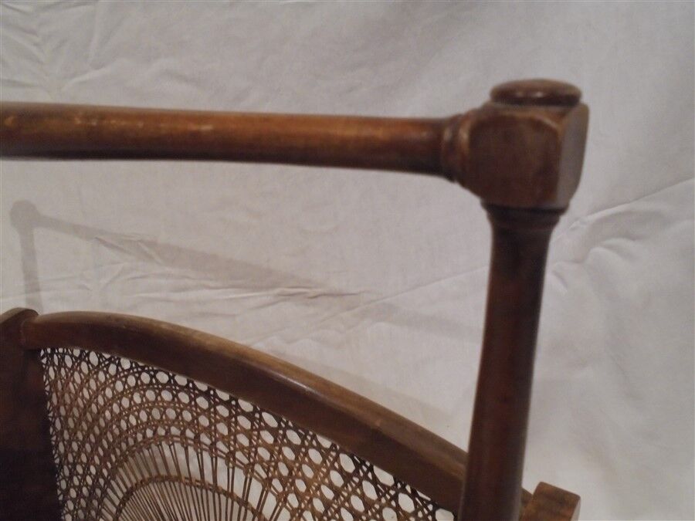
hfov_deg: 61.7
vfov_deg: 48.2
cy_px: 260
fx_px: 582
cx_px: 348
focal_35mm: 29
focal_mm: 5.3
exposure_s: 1/15
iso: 400
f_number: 3.7
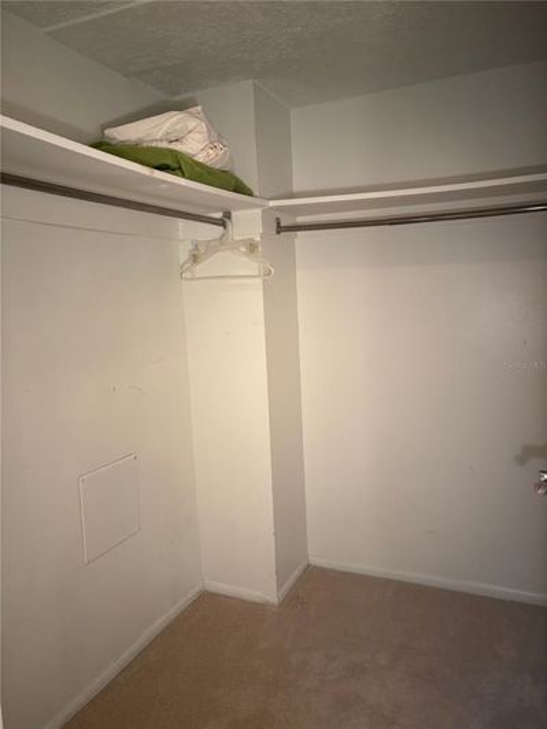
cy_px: 364
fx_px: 548
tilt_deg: -6.2
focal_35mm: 26
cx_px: 274
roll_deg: +3.8
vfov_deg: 67.3
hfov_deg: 53.1
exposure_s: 1/60
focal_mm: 5.96
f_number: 1.6
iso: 200
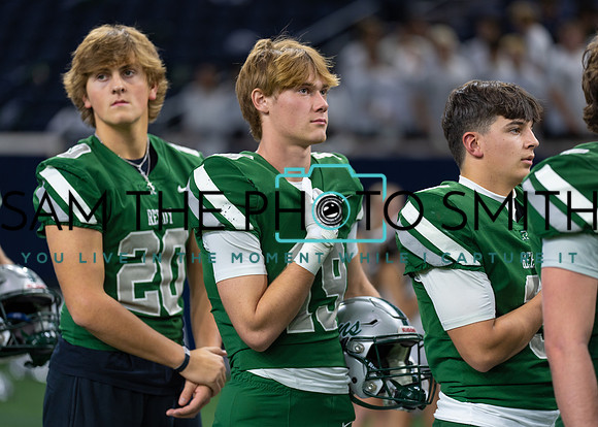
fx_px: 2402
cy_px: 214
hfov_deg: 14.2
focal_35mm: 141
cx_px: 299
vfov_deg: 10.2
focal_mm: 135
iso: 500
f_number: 1.8
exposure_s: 1/400
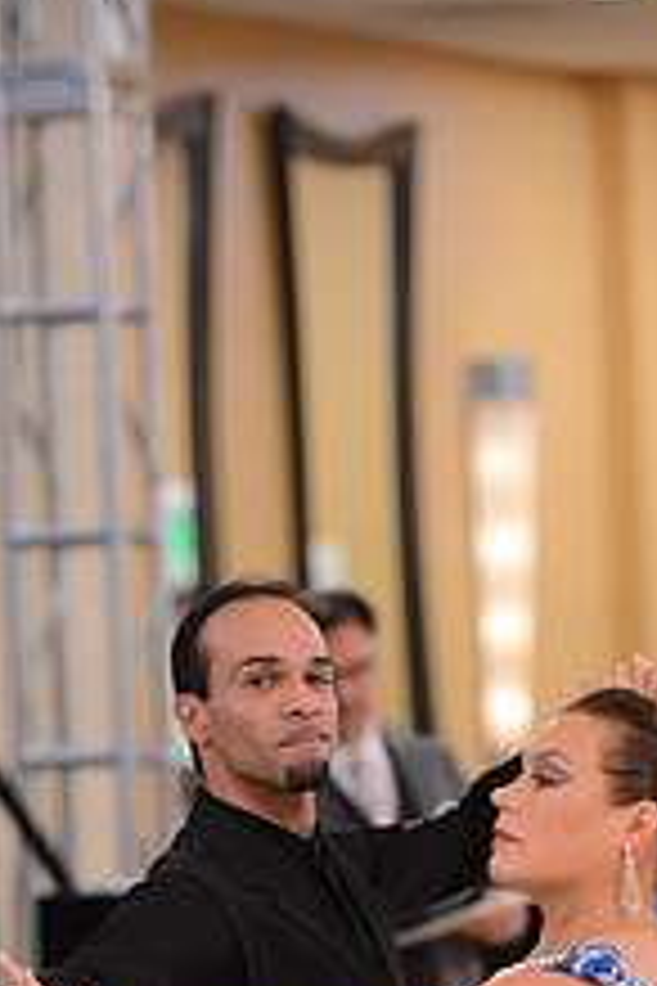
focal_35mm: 323
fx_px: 8841
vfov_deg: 6.3
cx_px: 430
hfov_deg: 4.3
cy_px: 1274
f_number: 2.8
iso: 2500
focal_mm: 122
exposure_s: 1/250
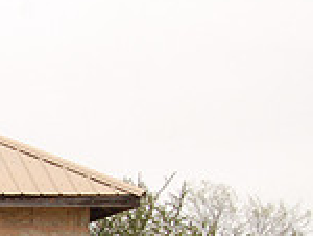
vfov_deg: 9.3
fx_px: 1413
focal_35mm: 156
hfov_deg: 11.6
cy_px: 355
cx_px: -267
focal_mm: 28
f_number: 10
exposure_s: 1/400
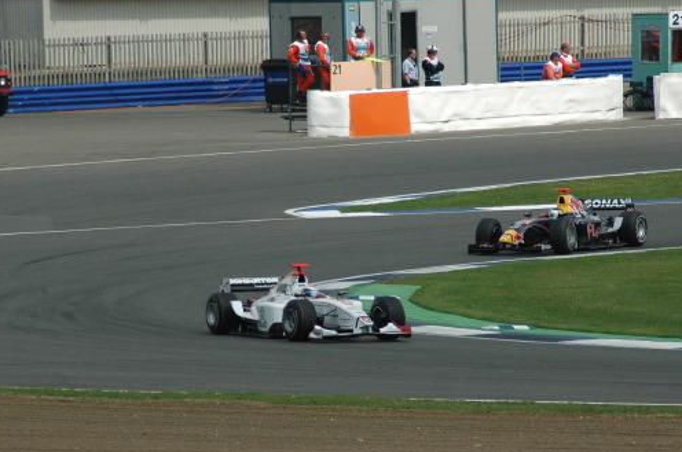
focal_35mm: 581
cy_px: 258
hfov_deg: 3.6
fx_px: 10989
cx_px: 338
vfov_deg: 2.4
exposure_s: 1/2500
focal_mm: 300
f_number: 8
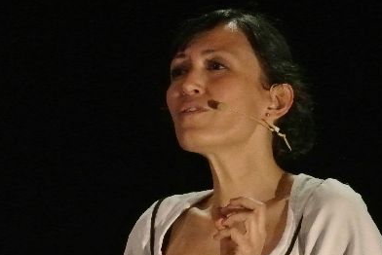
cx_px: 277
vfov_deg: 2.3
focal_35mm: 606
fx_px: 6435
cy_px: 133
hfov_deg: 3.4
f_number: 8
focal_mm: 110
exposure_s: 1/80
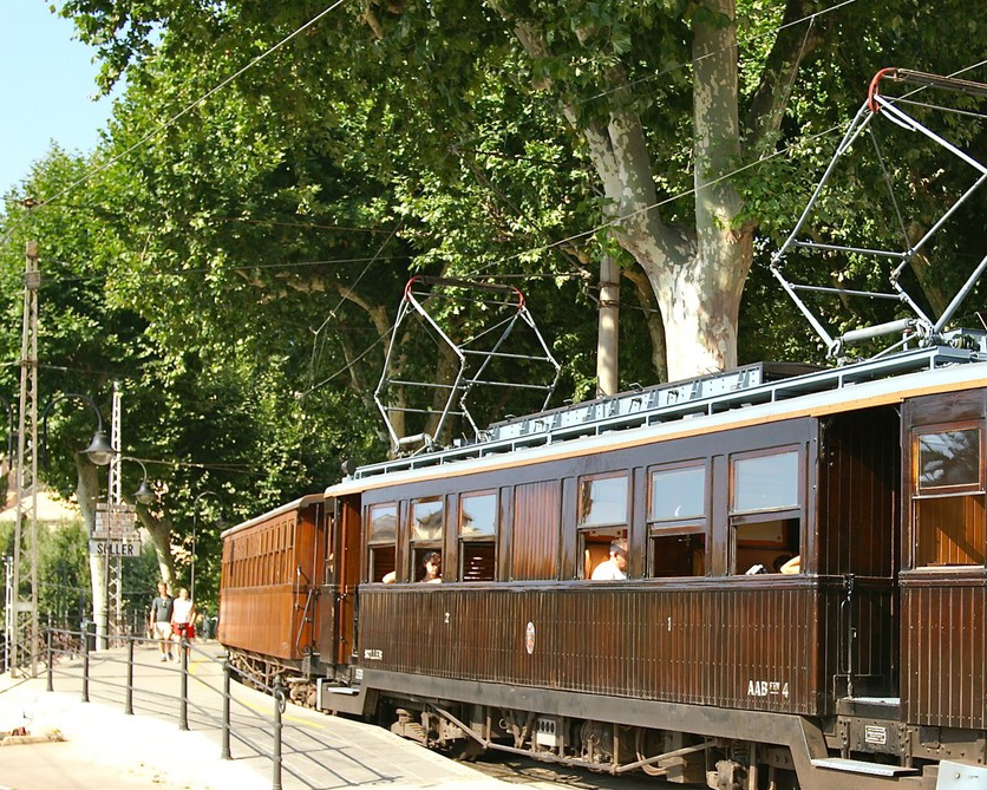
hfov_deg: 33.0
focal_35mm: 56
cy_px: 488
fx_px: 1636
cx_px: 714
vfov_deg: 27.1
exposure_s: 1/640
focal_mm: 26
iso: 200
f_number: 5
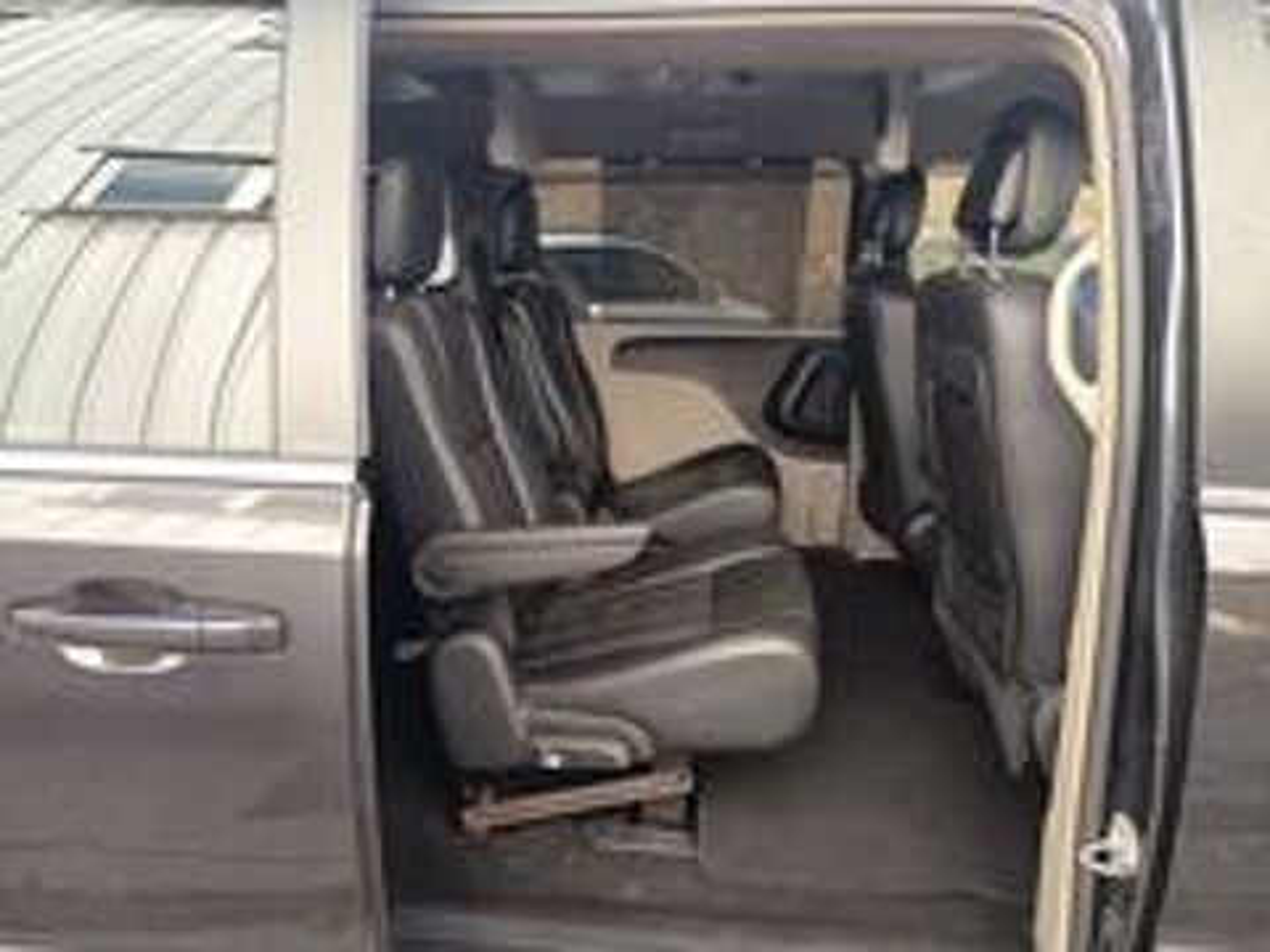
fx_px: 881
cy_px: 476
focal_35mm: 24
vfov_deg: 56.8
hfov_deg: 71.6
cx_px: 635
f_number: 1.7
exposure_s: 1/100
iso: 173
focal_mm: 5.24
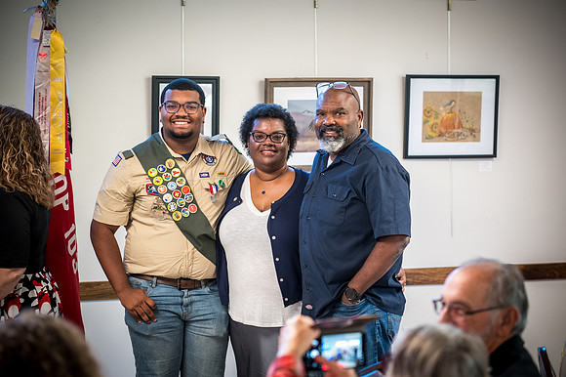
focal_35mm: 120
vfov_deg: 11.4
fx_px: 1886
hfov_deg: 17.1
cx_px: 283
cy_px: 188
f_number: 4
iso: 3200
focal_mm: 120
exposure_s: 1/60
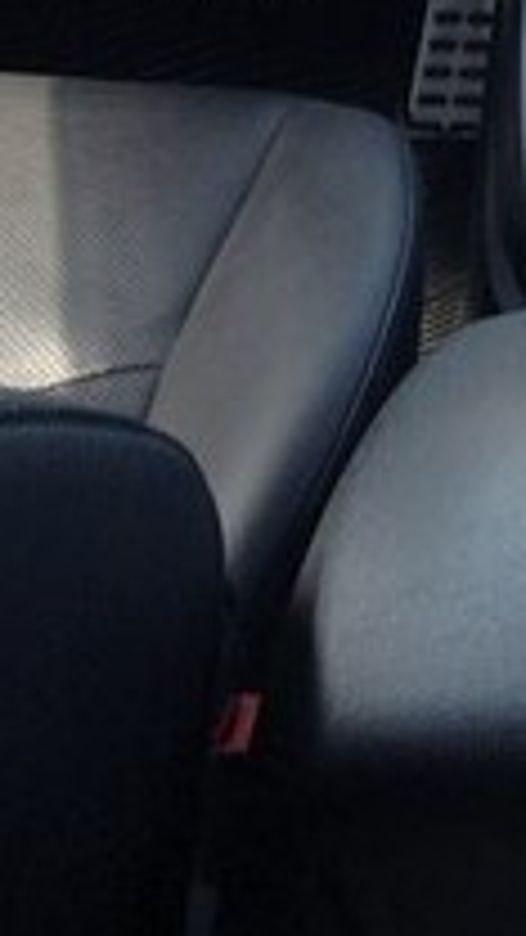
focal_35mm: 114
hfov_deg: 10.2
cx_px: 872
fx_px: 2827
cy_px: -142
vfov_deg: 18.0
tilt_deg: -17.9
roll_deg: -3.5
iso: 50
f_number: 2.4
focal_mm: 4.12
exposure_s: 1/120
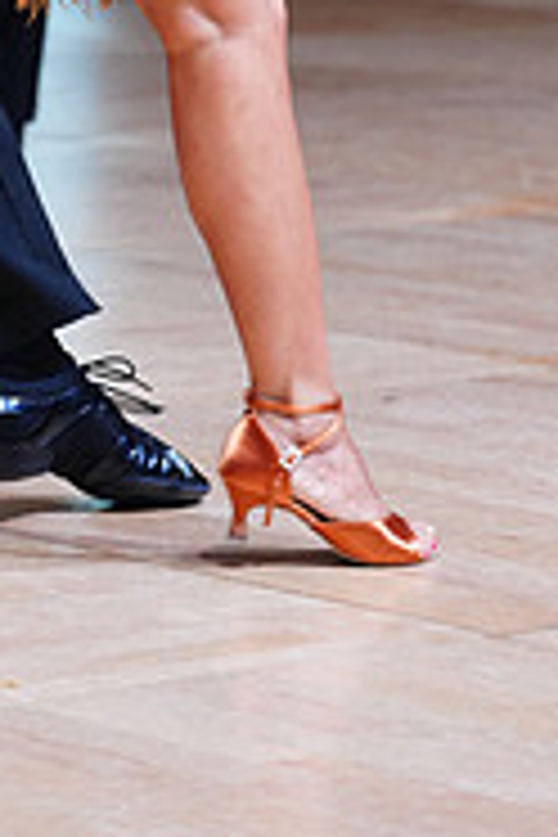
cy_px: -436
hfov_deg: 5.3
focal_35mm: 259
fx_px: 6021
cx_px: 20
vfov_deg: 7.8
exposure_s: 1/400
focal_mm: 83
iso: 640
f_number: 2.8
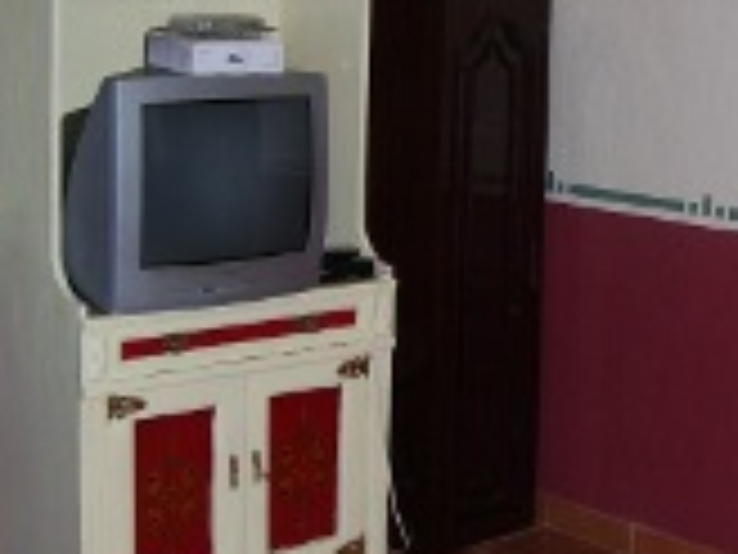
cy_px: 207
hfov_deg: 23.4
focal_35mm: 83
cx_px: 508
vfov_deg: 17.8
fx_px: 1770
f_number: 2.7
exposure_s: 1/60
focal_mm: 5.6
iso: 80
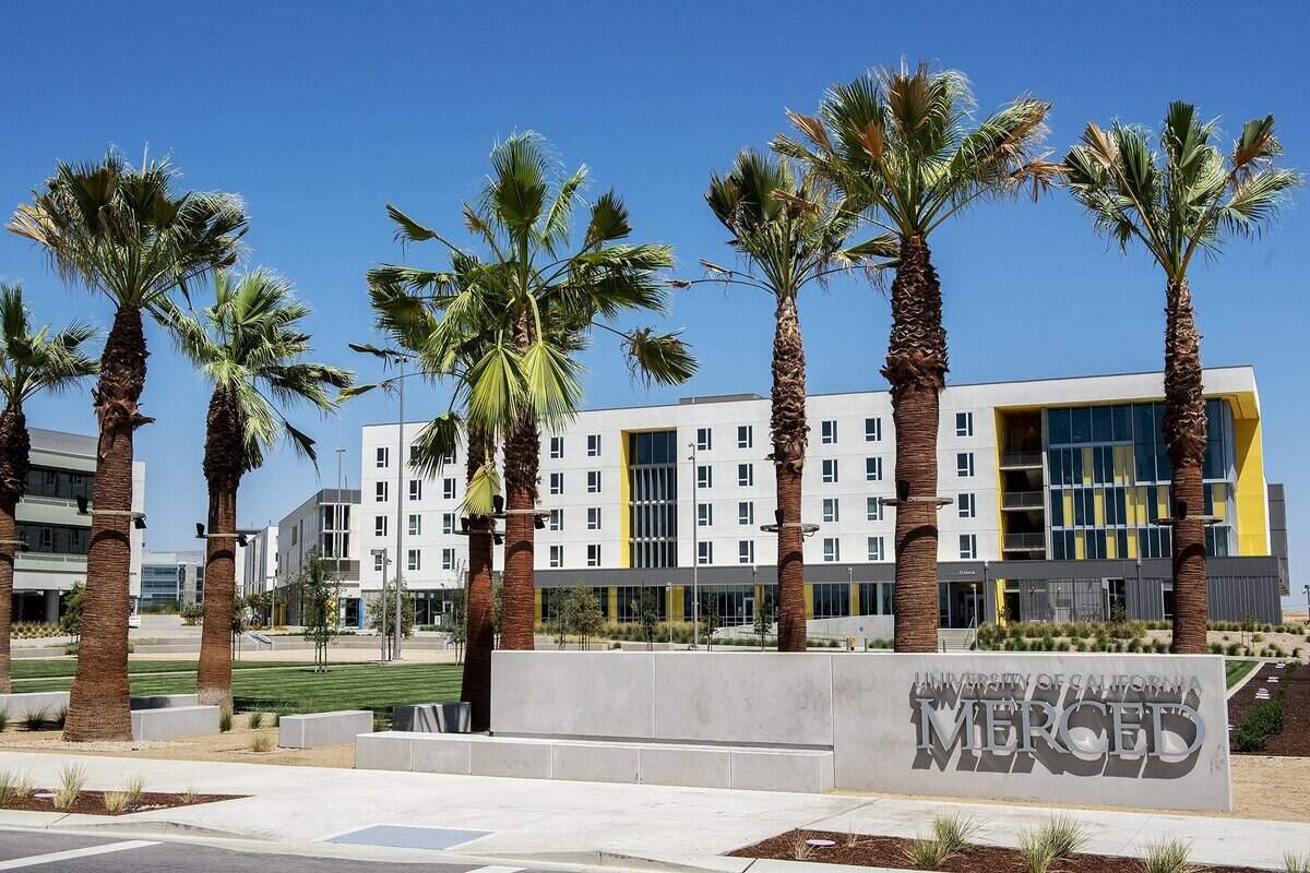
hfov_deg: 53.1
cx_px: 655
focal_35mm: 36
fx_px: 1310
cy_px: 436
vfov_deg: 36.9
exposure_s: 1/320
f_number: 11
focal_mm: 36
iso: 80
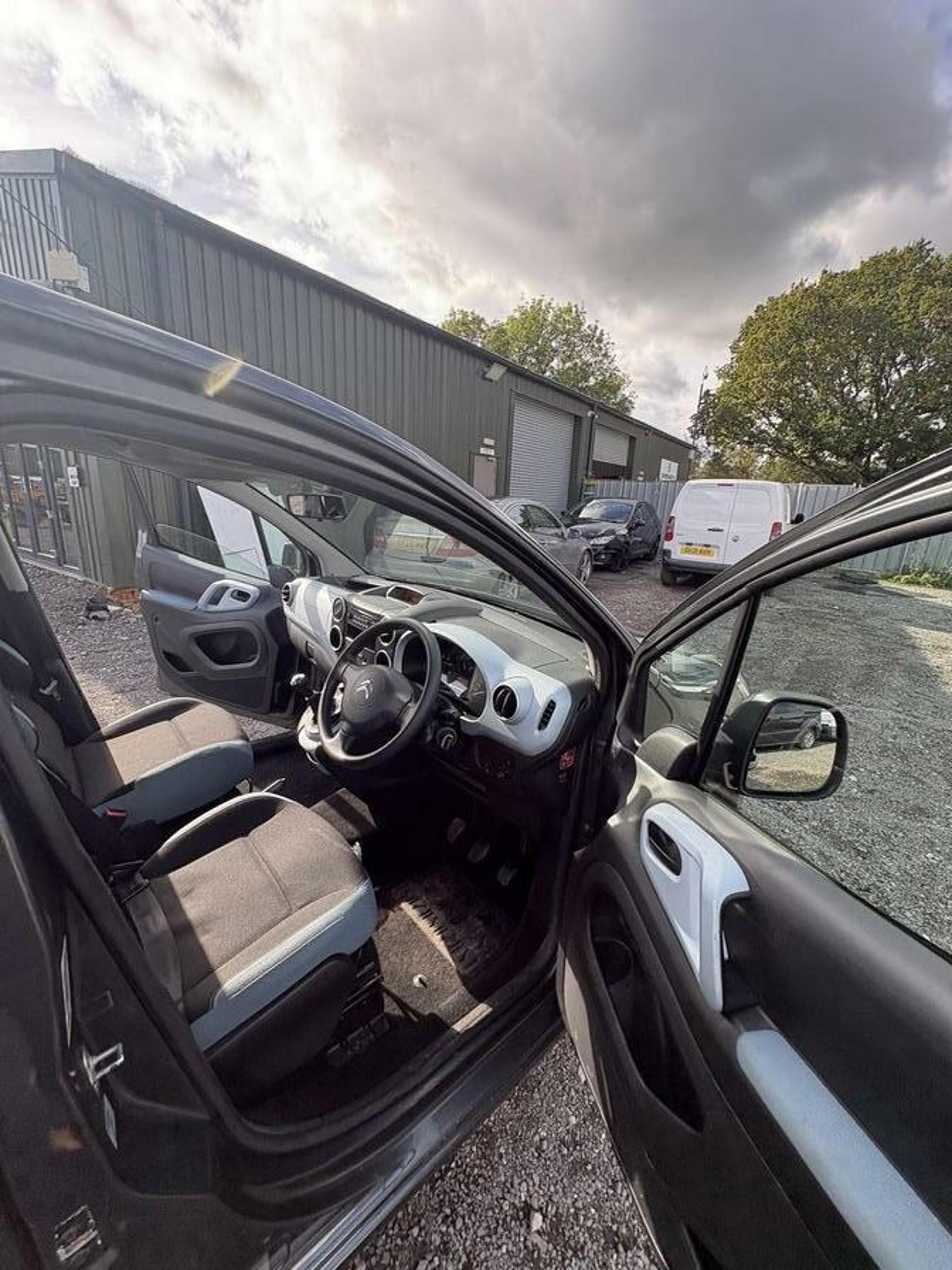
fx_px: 513
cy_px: 635
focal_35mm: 14
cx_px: 476
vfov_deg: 102.1
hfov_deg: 85.7
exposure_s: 1/263
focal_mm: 2.22
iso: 40
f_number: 2.2
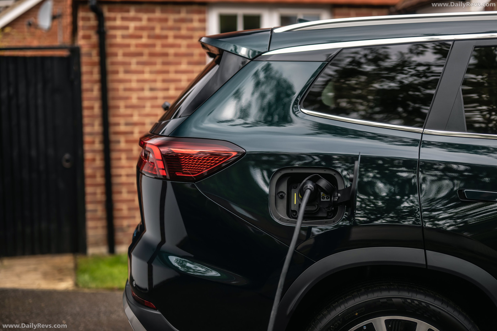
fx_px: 690
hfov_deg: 39.6
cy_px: 166
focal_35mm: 50
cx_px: 248
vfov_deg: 27.0
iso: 32
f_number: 1.2
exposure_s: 1/400
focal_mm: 50
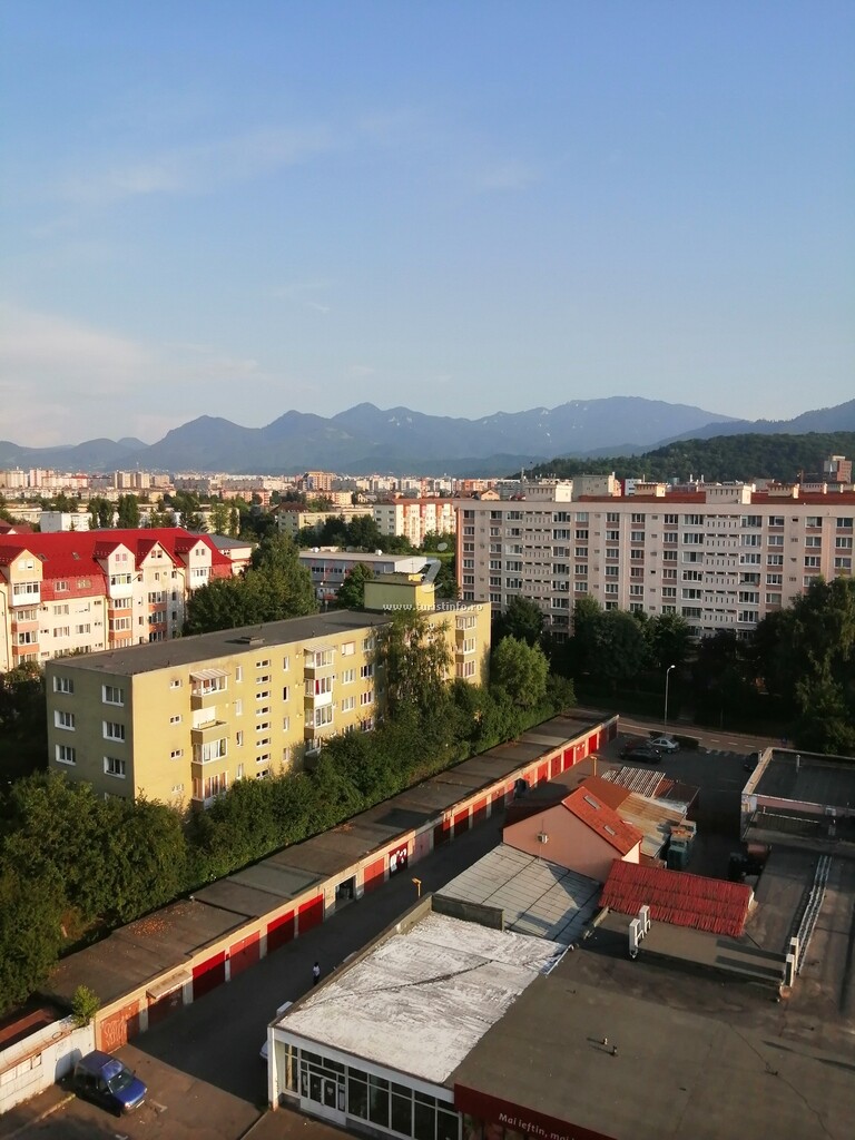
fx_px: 856
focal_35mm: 26
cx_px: 428
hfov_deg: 53.1
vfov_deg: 67.3
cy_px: 570
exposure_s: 1/1745
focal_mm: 3.64
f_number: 1.8
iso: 50
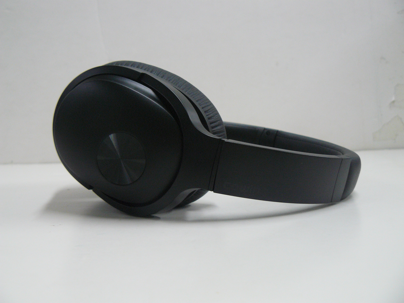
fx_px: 420
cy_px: 152
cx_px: 202
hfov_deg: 51.4
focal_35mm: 36
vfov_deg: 39.7
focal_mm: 6
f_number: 2.8
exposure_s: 1/30
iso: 200
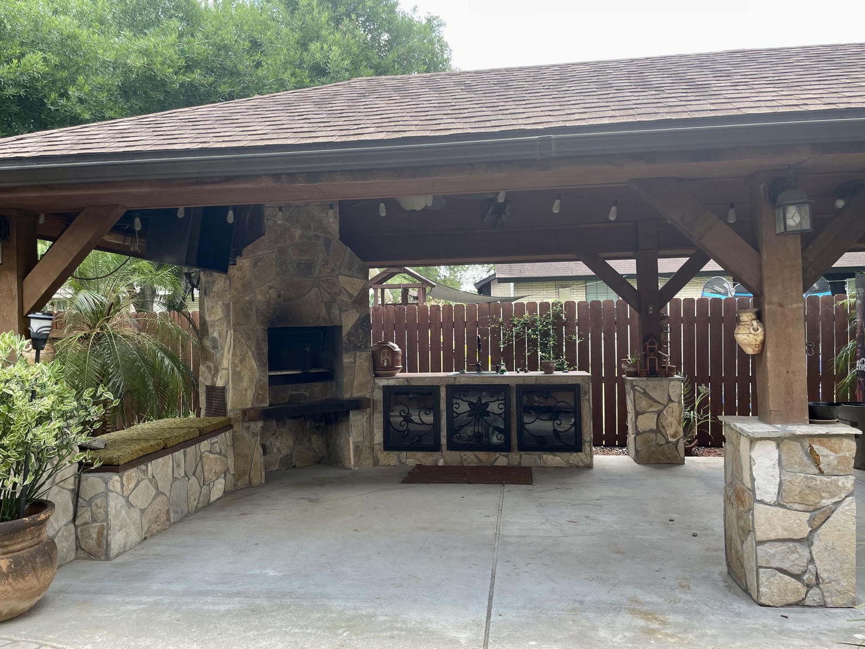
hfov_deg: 65.3
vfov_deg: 51.4
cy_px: 327
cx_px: 418
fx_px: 675
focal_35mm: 27
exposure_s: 1/292
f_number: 1.6
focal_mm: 4.2
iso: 32
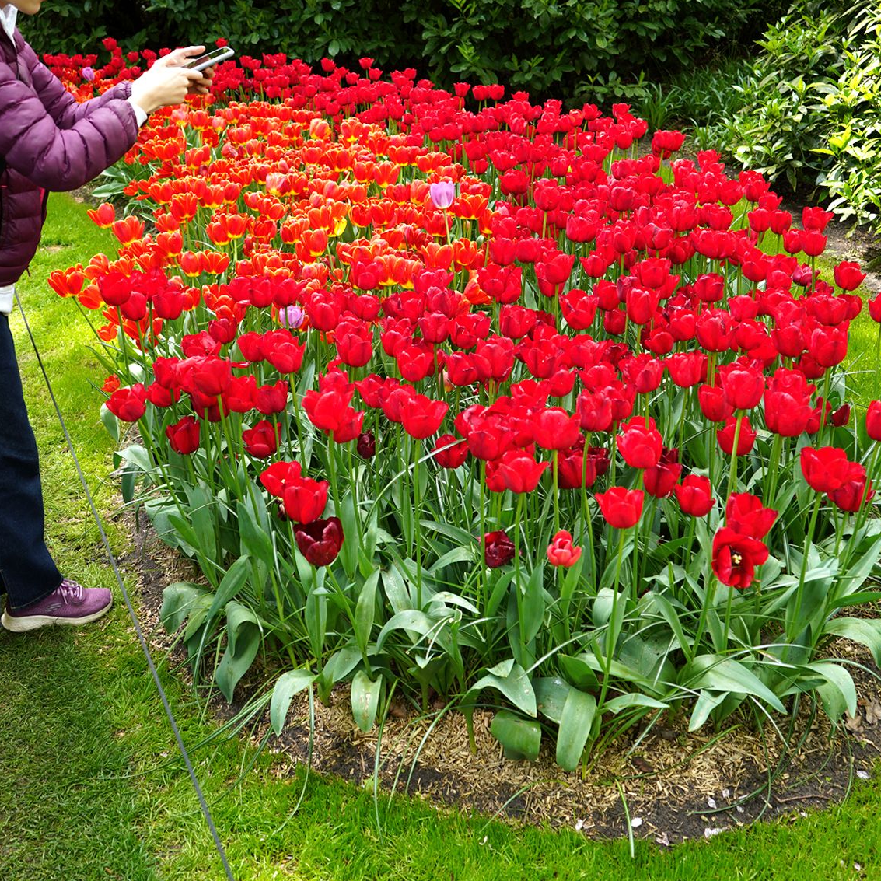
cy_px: 368
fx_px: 1037
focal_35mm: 36
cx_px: 439
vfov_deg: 45.9
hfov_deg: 46.0
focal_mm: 24
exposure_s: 1/100
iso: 100
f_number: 3.2
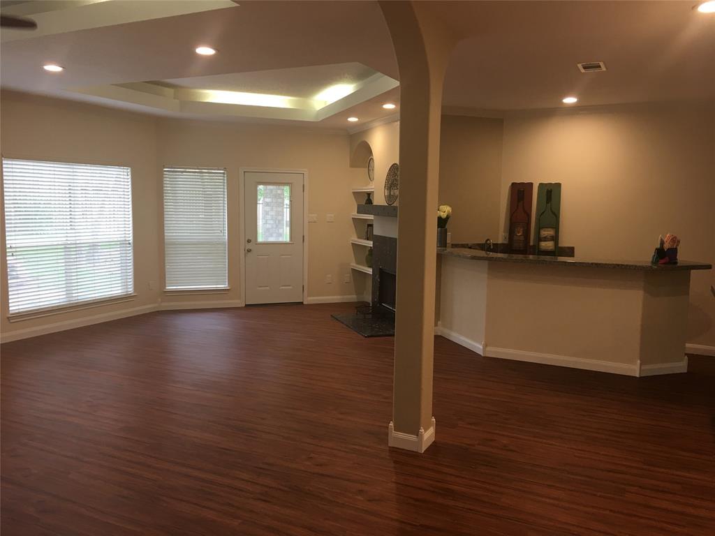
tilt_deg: -6.4
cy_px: 268
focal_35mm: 29
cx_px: 358
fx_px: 599
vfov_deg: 48.2
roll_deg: -1.1
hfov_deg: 61.7
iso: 25
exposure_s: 1/15
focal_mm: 4.15
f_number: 2.2
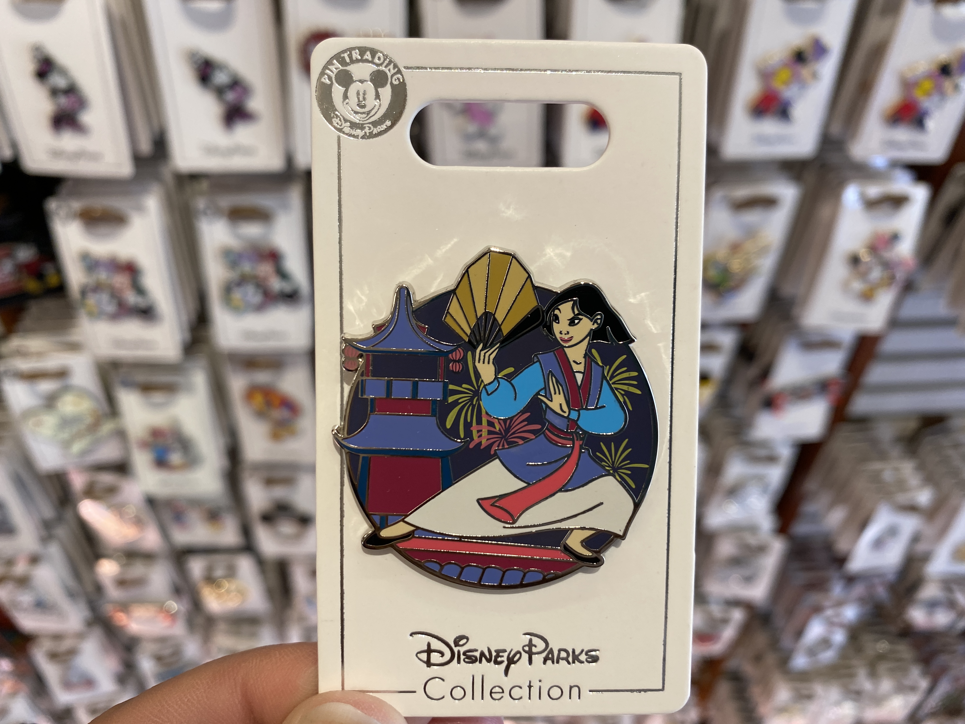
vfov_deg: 53.1
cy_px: 362
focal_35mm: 26
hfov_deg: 67.3
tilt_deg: -41.3
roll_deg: -3.1
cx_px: 482
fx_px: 725
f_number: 1.8
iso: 80
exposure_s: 1/60
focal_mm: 4.25
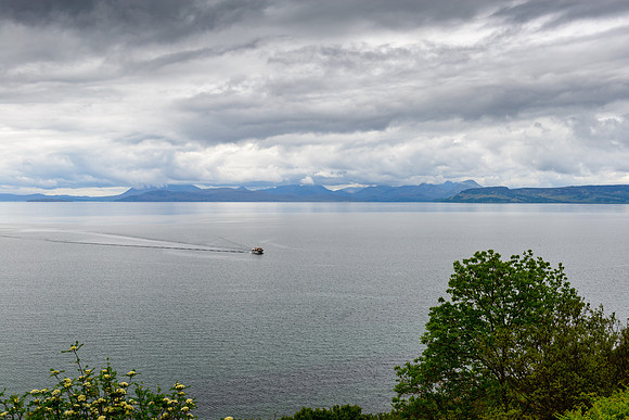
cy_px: 210
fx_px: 664
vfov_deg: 35.1
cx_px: 314
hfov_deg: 50.7
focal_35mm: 38
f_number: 7.1
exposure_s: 1/320
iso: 100
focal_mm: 38
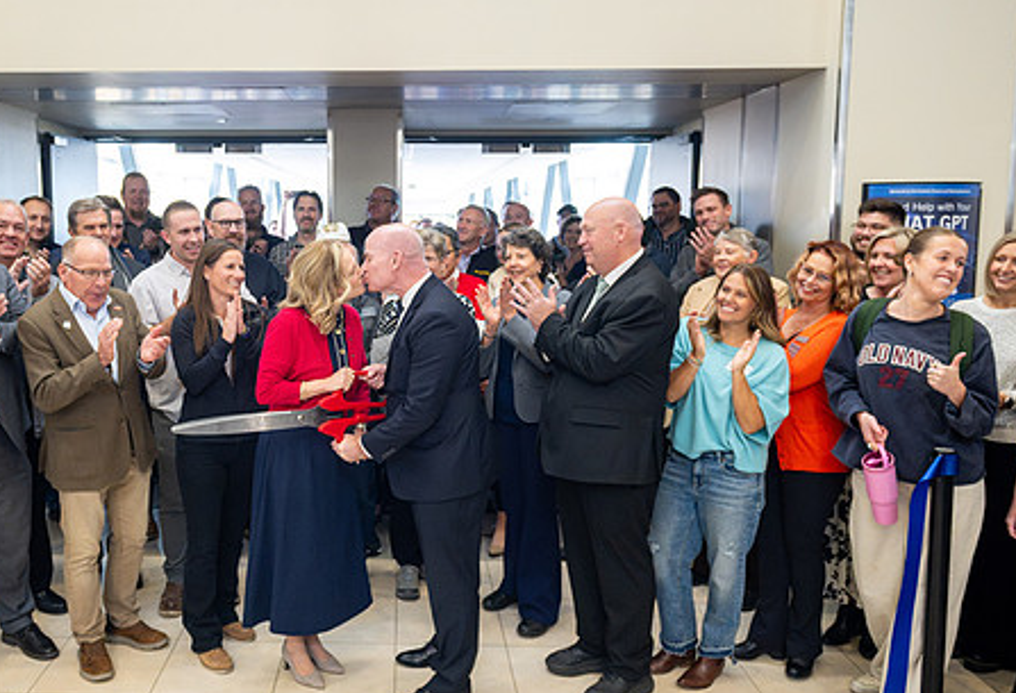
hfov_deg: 57.6
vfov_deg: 41.7
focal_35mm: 32
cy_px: 318
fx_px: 910
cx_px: 374
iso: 4000
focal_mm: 24
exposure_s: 1/320
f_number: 4
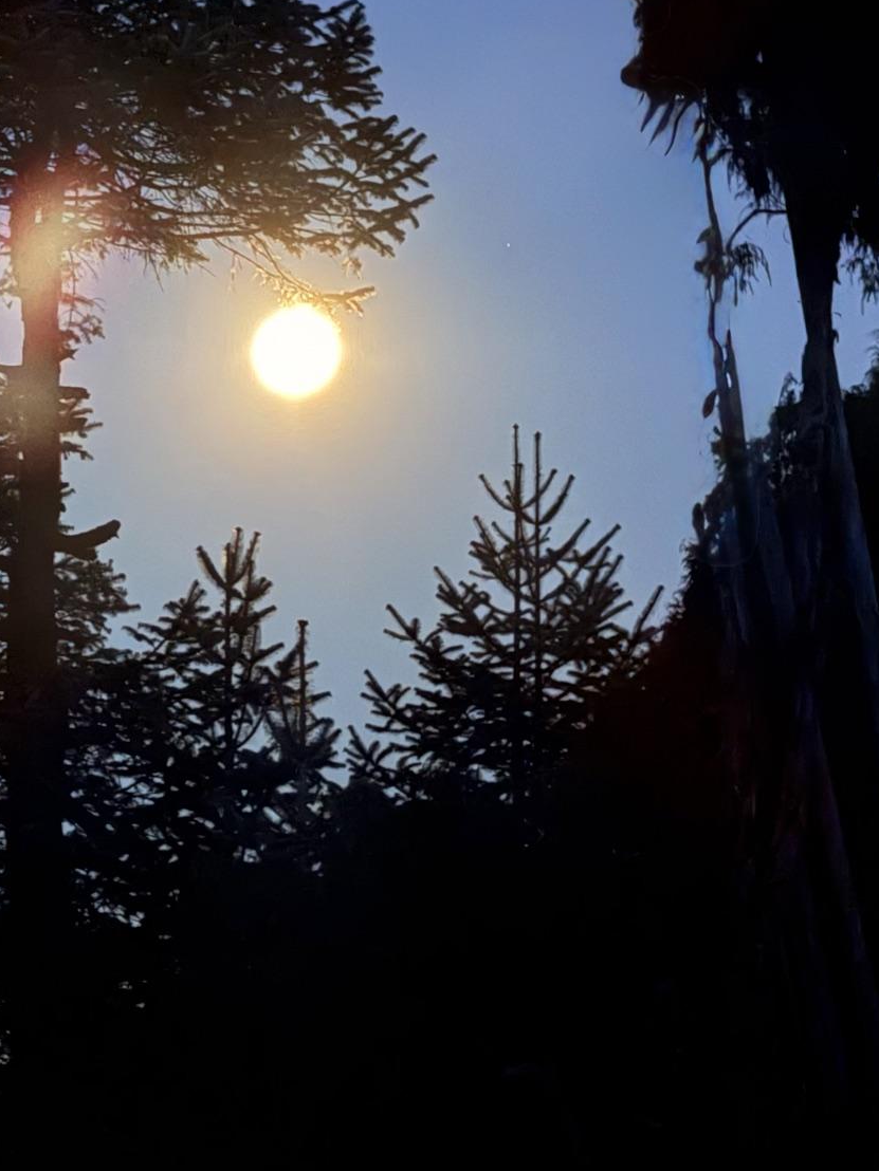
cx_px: 214
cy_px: 345
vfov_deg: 9.5
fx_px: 7042
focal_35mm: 208
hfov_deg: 7.1
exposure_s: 1/2
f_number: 2.8
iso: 500
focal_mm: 15.66
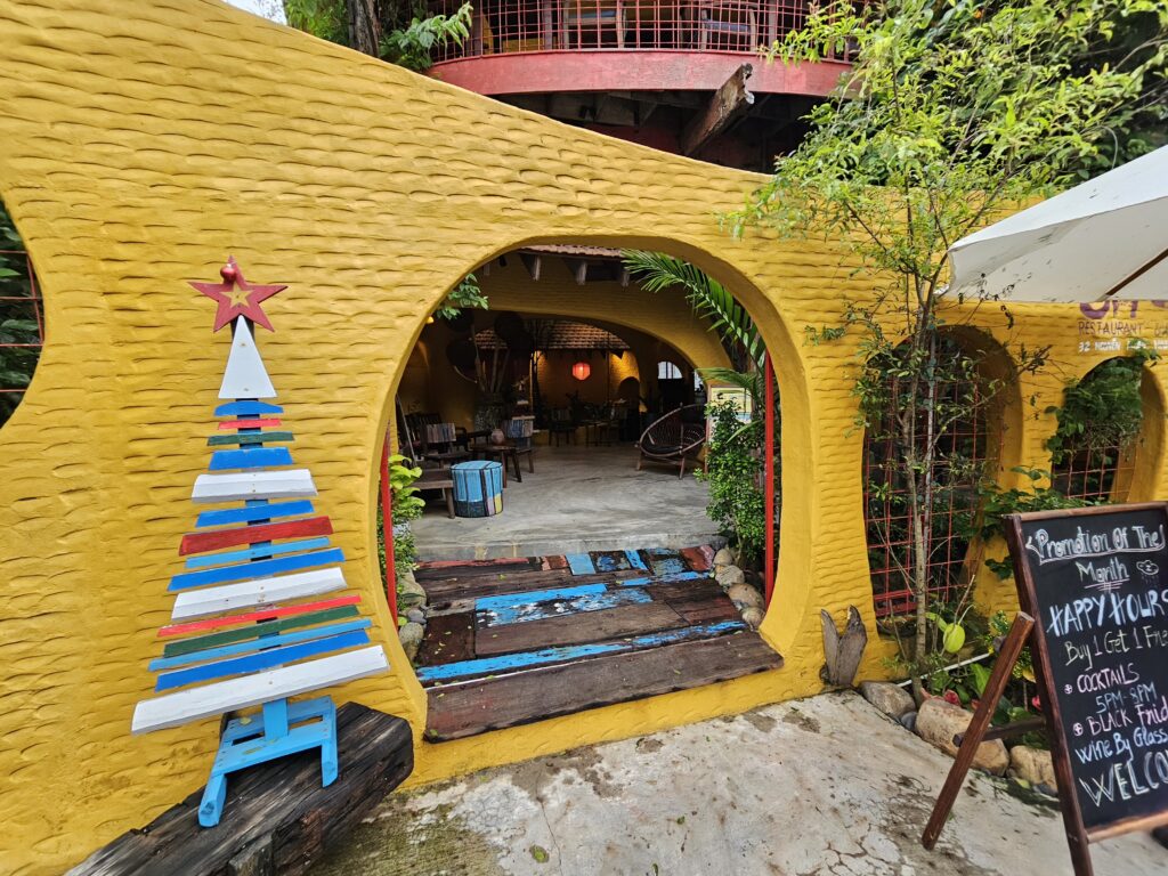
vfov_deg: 89.9
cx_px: 584
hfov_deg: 106.2
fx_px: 439
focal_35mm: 13
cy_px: 438
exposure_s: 1/71
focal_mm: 2.2
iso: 80
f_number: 2.2
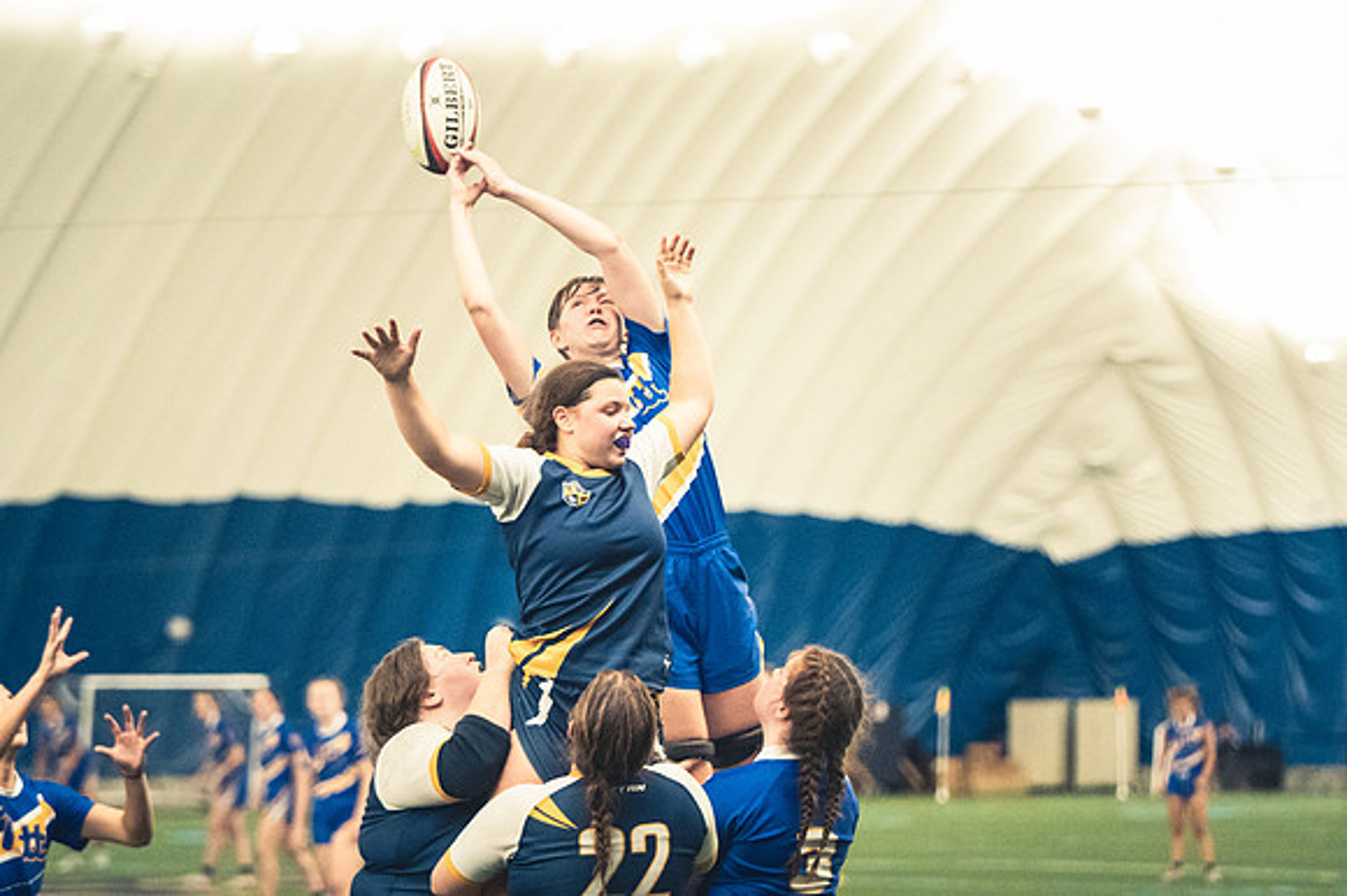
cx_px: 674
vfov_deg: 7.9
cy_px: 448
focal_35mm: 174
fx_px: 6507
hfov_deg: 11.8
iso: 12800
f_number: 2.8
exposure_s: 1/500
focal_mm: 116
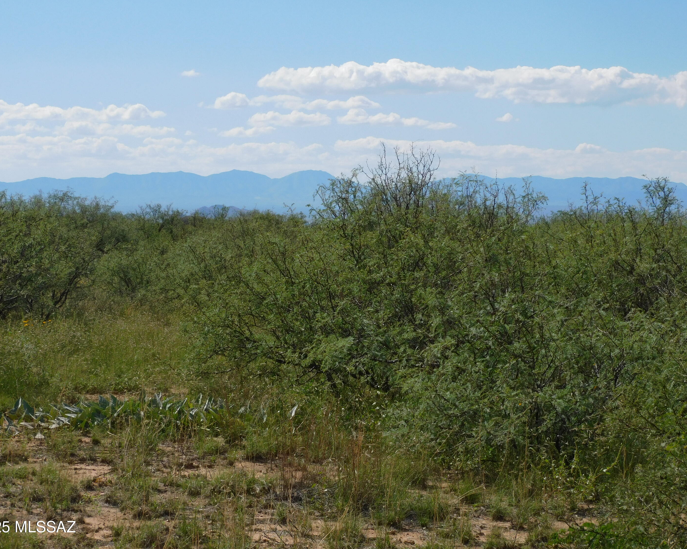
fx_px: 2237
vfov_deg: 14.0
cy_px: 276
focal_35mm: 110
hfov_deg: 17.5
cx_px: 332
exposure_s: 1/1250
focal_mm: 18.8
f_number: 4.8
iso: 125
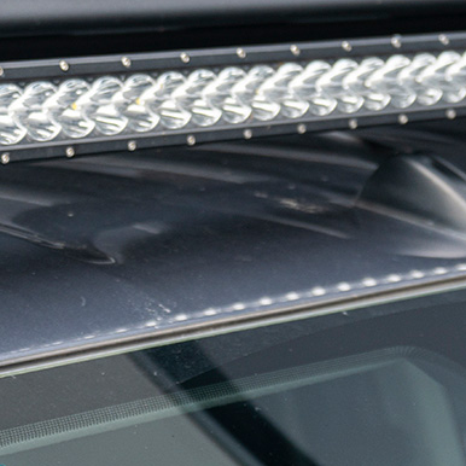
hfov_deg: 13.6
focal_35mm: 123
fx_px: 1873
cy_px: -49
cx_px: -159
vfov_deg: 13.9
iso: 100
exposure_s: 1/60
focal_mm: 31
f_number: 4
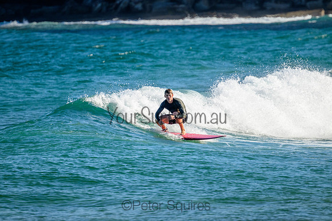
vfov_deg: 1.7
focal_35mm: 800
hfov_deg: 2.6
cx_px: 166
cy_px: 110
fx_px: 7379
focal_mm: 800
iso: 1250
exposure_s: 1/2000
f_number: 11
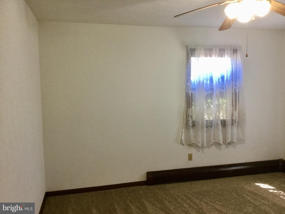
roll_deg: +2.0
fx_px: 255
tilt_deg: -5.8
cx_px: 142
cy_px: 107
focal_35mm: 31
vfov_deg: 45.4
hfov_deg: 58.4
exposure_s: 1/30
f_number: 2.4
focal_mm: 3.3
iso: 100
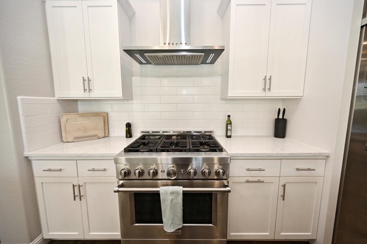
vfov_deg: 81.1
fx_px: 143
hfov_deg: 104.3
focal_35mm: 14
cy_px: 122
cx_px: 184
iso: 280
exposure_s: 1/60
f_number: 4
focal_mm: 14
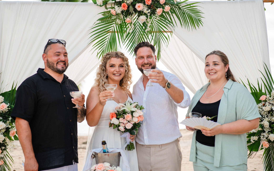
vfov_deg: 25.3
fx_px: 381
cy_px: 87
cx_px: 137
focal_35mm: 51
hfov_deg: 39.6
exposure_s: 1/400
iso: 640
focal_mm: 50
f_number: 2
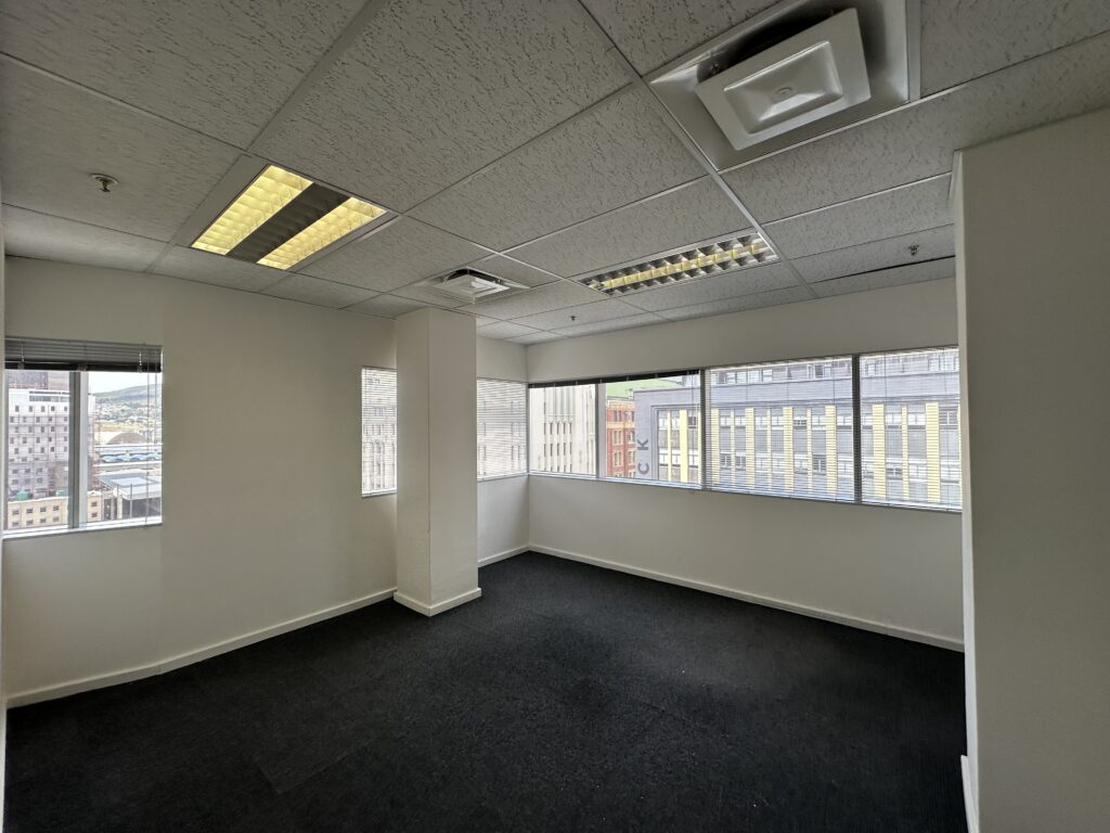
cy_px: 416
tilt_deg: +1.5
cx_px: 555
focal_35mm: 14
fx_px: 449
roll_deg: +0.5
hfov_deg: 102.1
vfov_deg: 85.7
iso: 40
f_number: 2.2
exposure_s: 1/173
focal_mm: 2.22
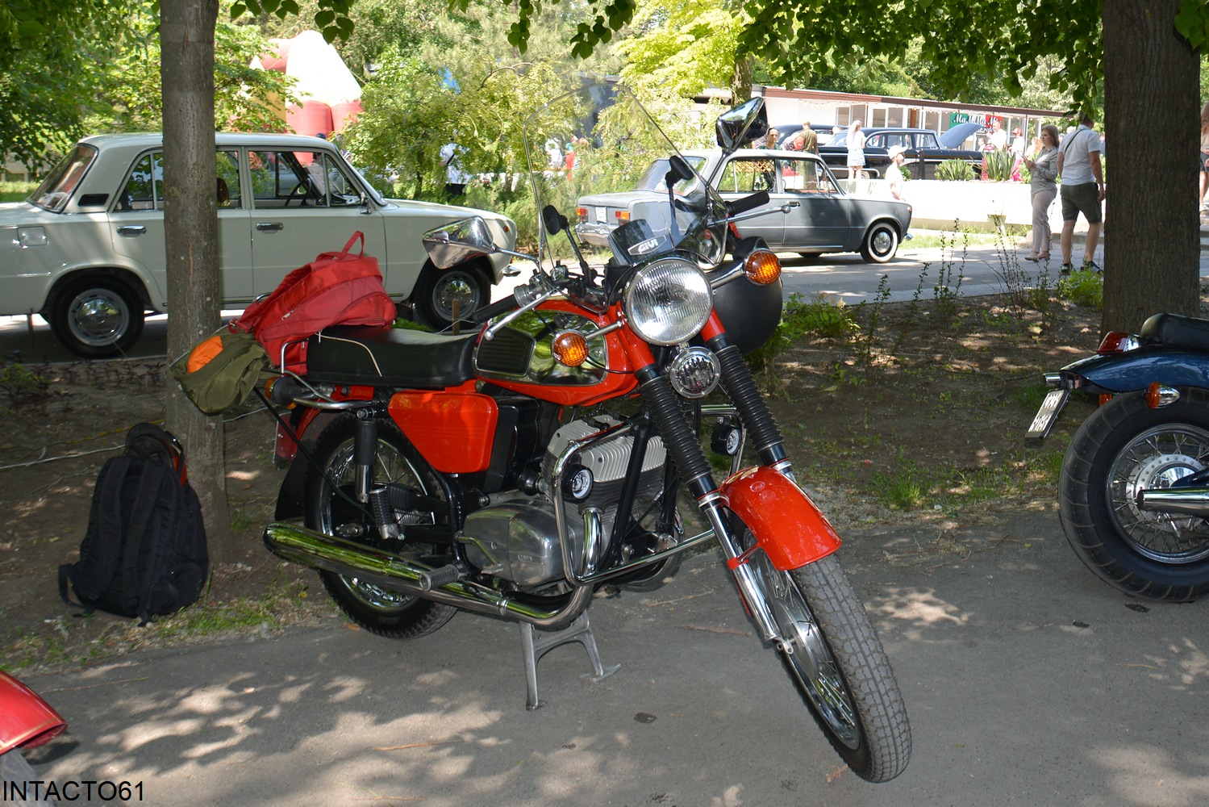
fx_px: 1108
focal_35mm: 33
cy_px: 404
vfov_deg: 40.0
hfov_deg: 57.2
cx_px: 604
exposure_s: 1/200
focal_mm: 22
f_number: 3.8
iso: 100
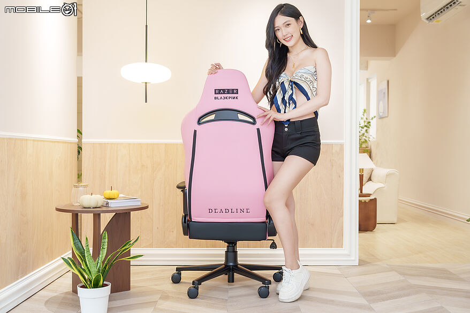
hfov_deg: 46.4
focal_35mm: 42
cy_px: 156
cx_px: 235
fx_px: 548
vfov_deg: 31.9
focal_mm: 42
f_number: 4
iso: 1600
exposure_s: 1/60
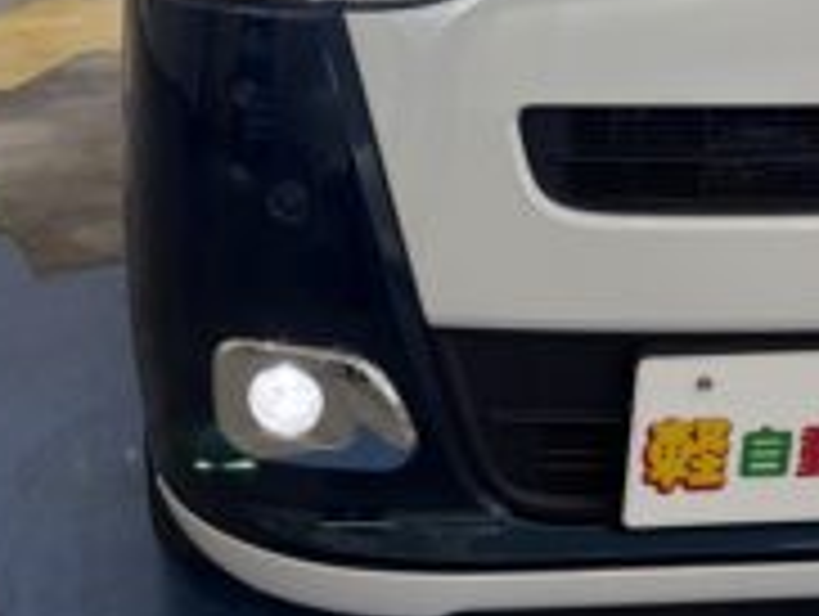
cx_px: 292
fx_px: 1185
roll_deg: +1.7
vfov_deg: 28.8
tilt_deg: -16.8
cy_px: 160
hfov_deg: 37.8
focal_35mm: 50
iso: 100
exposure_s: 1/100
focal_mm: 5.96
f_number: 1.6
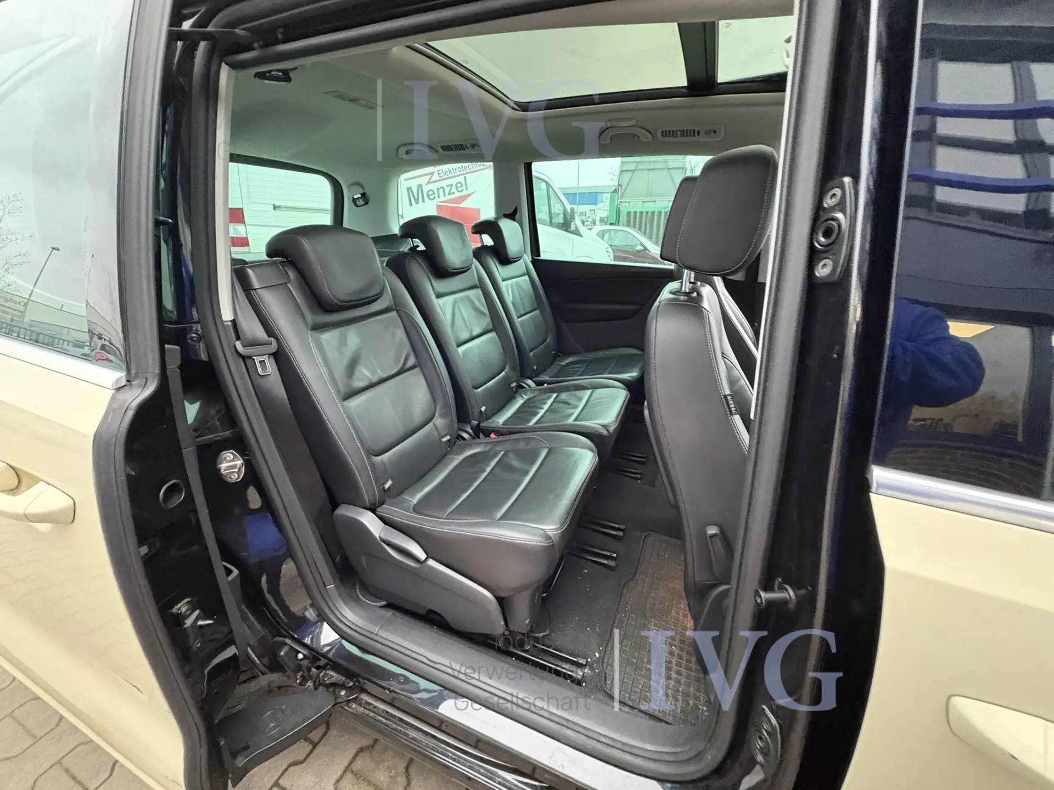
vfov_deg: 85.7
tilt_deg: -23.5
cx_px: 527
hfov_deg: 102.1
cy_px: 395
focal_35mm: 14
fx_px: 426
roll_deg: +0.5
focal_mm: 2.22
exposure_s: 1/35
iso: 1000
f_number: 2.2
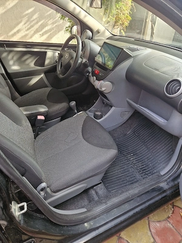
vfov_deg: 73.9
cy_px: 122
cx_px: 91
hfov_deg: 58.9
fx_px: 161
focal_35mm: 23
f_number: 1.8
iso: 100
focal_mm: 5.4
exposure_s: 1/182
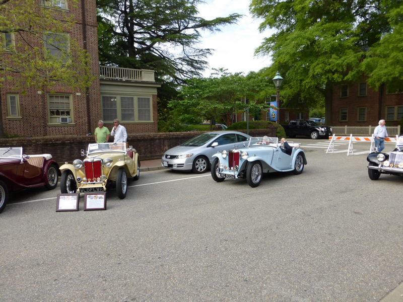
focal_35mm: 24
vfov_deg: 56.8
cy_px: 151
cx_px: 202
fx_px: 279
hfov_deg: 71.6
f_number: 3.3
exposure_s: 1/500
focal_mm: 4.3
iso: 125
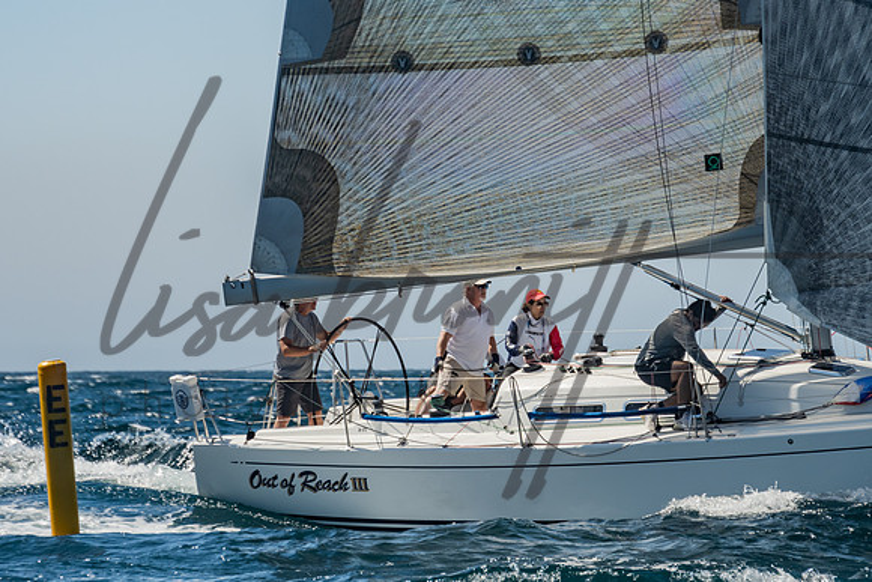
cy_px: 251
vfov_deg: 5.1
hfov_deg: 7.7
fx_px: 6474
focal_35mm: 267
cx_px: 445
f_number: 6.3
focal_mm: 160
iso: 160
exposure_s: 1/640
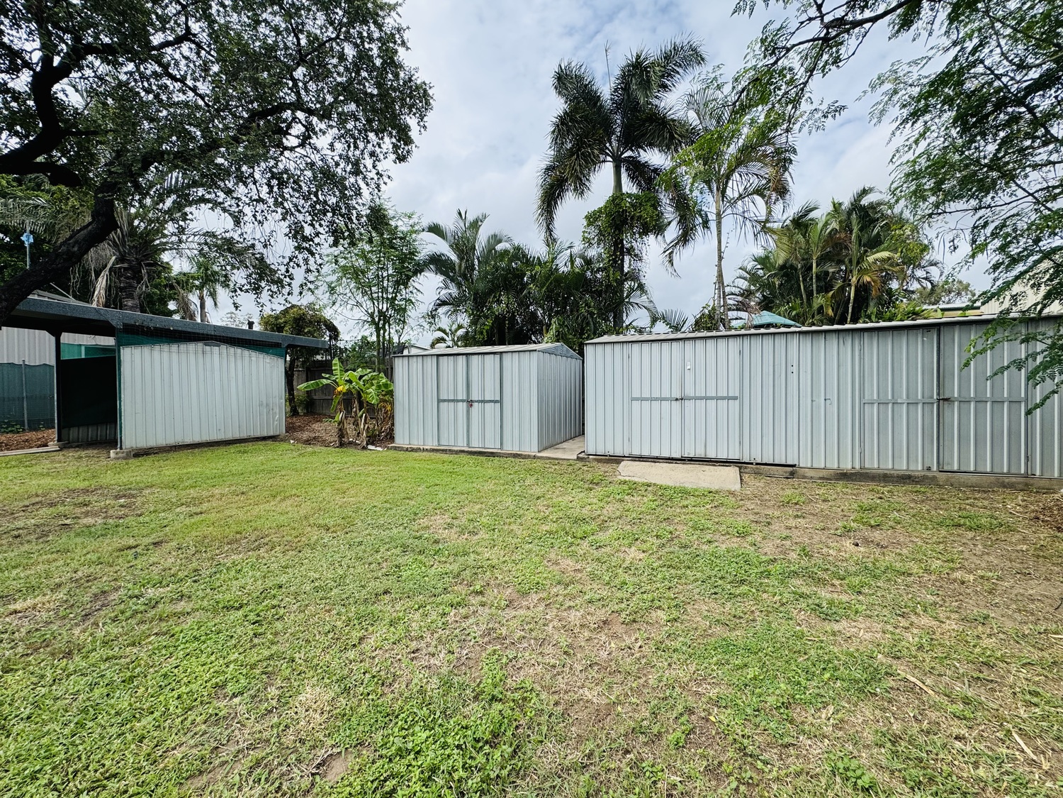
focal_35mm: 14
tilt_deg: -0.8
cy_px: 399
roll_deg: +0.8
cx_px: 532
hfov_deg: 102.1
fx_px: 430
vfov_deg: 85.7
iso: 50
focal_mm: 2.22
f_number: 2.2
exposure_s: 1/1063
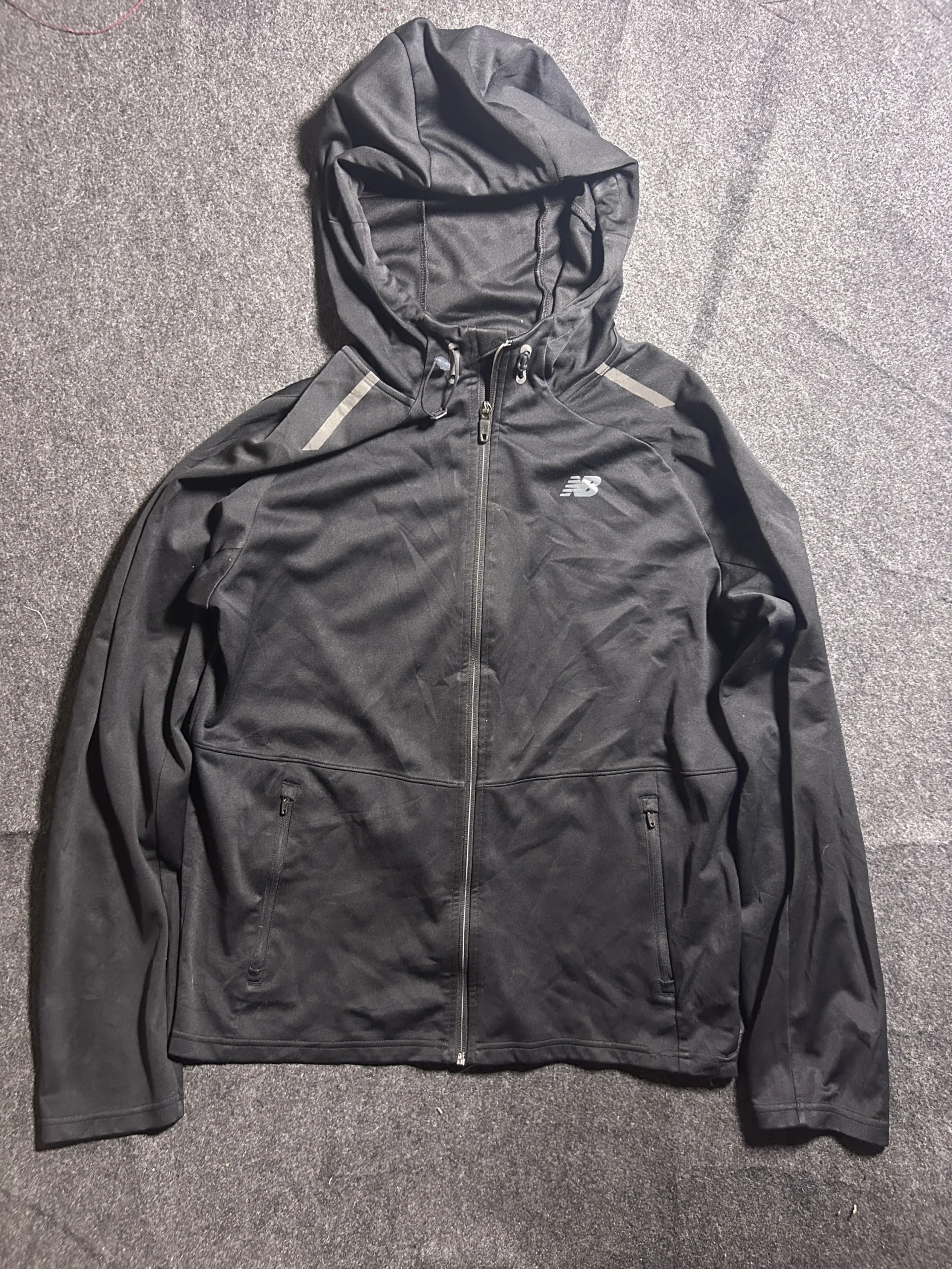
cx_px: 476
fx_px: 953
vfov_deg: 67.3
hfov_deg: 53.1
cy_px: 634
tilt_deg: -62.3
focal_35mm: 26
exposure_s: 1/33
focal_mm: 5.7
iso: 500
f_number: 1.5
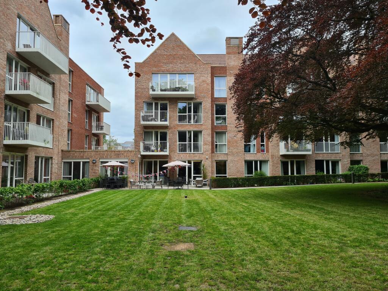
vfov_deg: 53.1
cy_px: 146
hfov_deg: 67.3
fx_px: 291
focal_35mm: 26
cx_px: 194
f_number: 1.8
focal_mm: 5.4
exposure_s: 1/1296
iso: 50
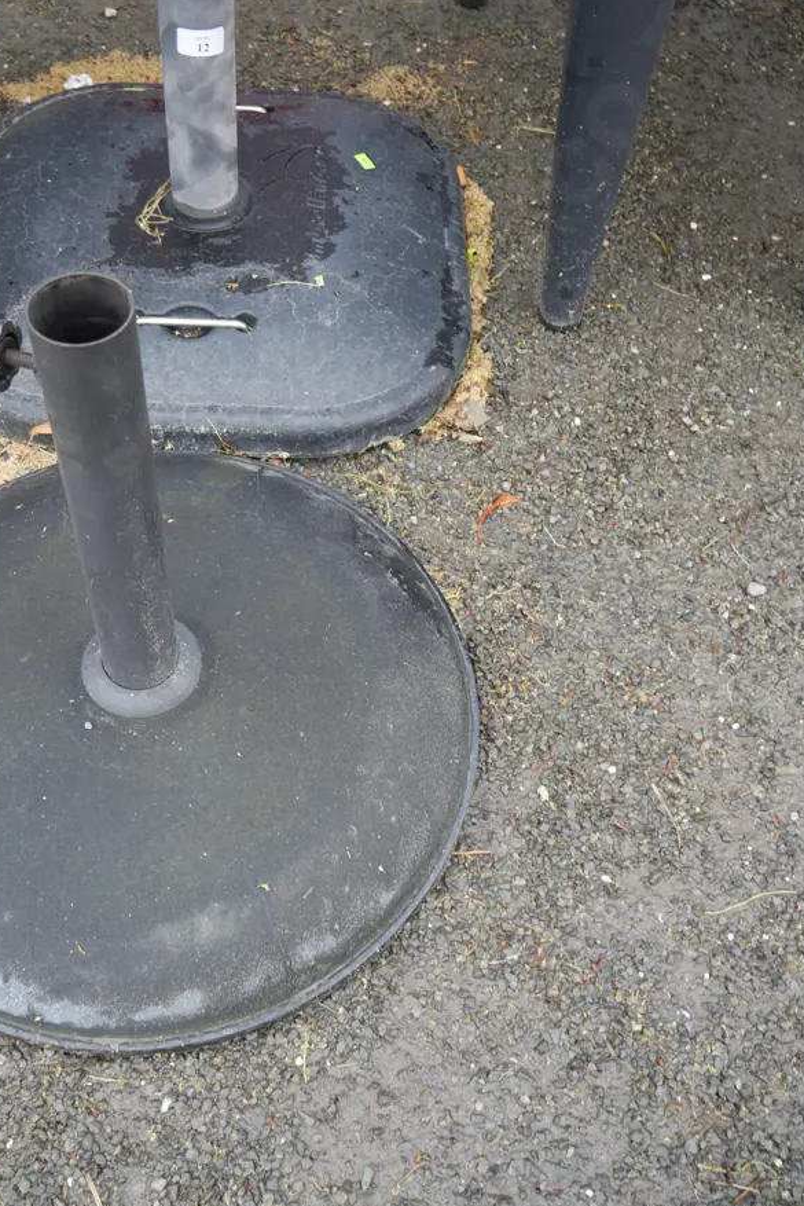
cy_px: 523
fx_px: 1138
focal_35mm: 34
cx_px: 311
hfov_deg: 38.7
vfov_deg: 55.6
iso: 200
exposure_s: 1/125
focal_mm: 14
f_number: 4
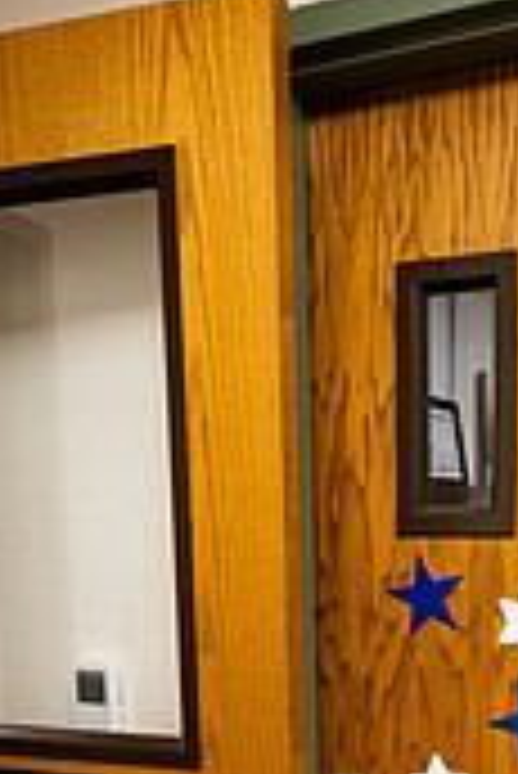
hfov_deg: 28.1
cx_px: 419
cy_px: 670
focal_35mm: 47
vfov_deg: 39.4
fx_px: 1012
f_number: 2.8
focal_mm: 18
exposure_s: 1/250
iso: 640
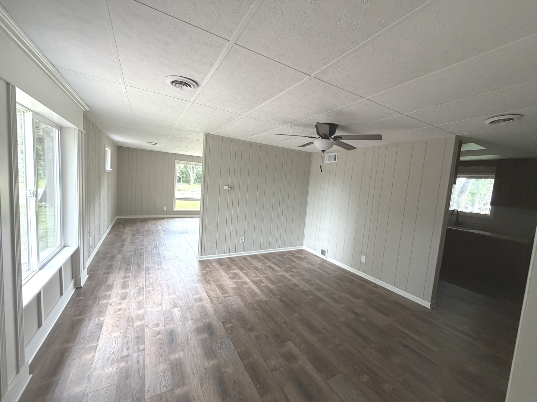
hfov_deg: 102.1
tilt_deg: -4.7
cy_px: 201
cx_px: 268
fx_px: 217
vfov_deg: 85.7
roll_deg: -4.2
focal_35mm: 14
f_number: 2.2
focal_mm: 2.22
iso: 320
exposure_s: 1/103
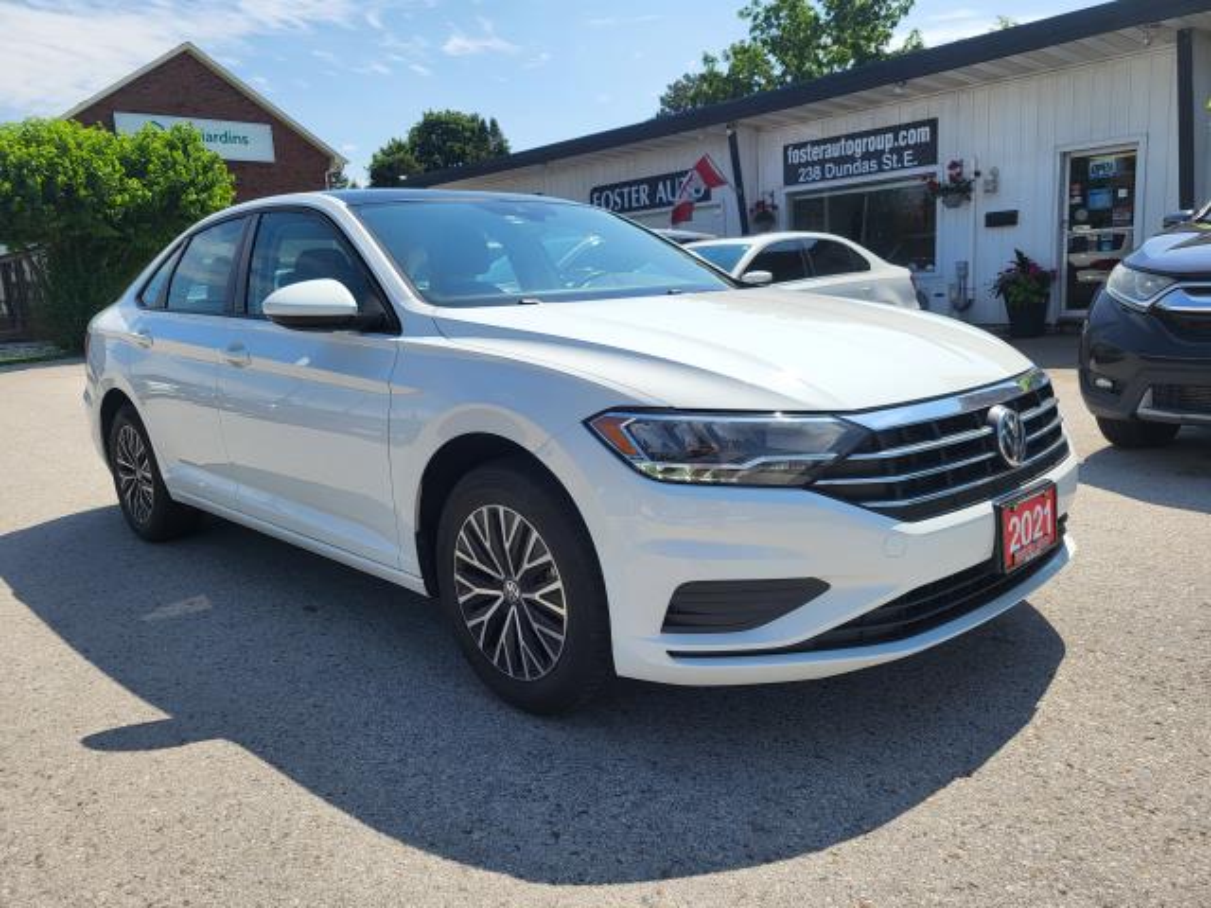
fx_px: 910
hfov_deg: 67.3
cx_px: 606
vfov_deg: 53.1
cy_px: 454
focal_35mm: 26
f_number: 1.8
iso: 40
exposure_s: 1/2723
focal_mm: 5.4
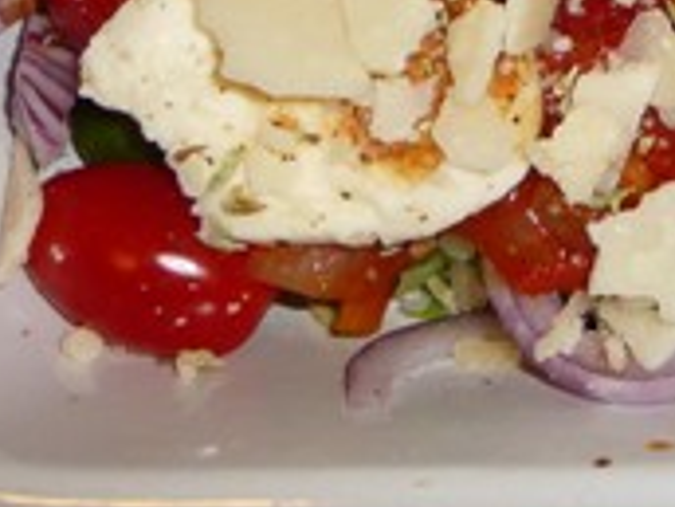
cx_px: 958
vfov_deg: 11.6
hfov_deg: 15.5
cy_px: -397
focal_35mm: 119
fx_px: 2320
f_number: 3.5
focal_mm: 5.3
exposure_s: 1/30
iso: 100
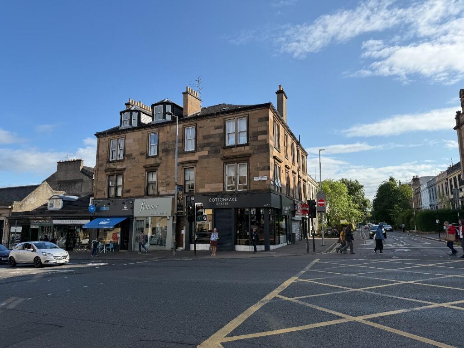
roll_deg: -0.2
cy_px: 174
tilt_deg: +7.2
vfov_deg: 56.8
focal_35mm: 24
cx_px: 232
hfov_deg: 71.6
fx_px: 322
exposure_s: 1/4167
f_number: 1.78
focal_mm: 6.76
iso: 80
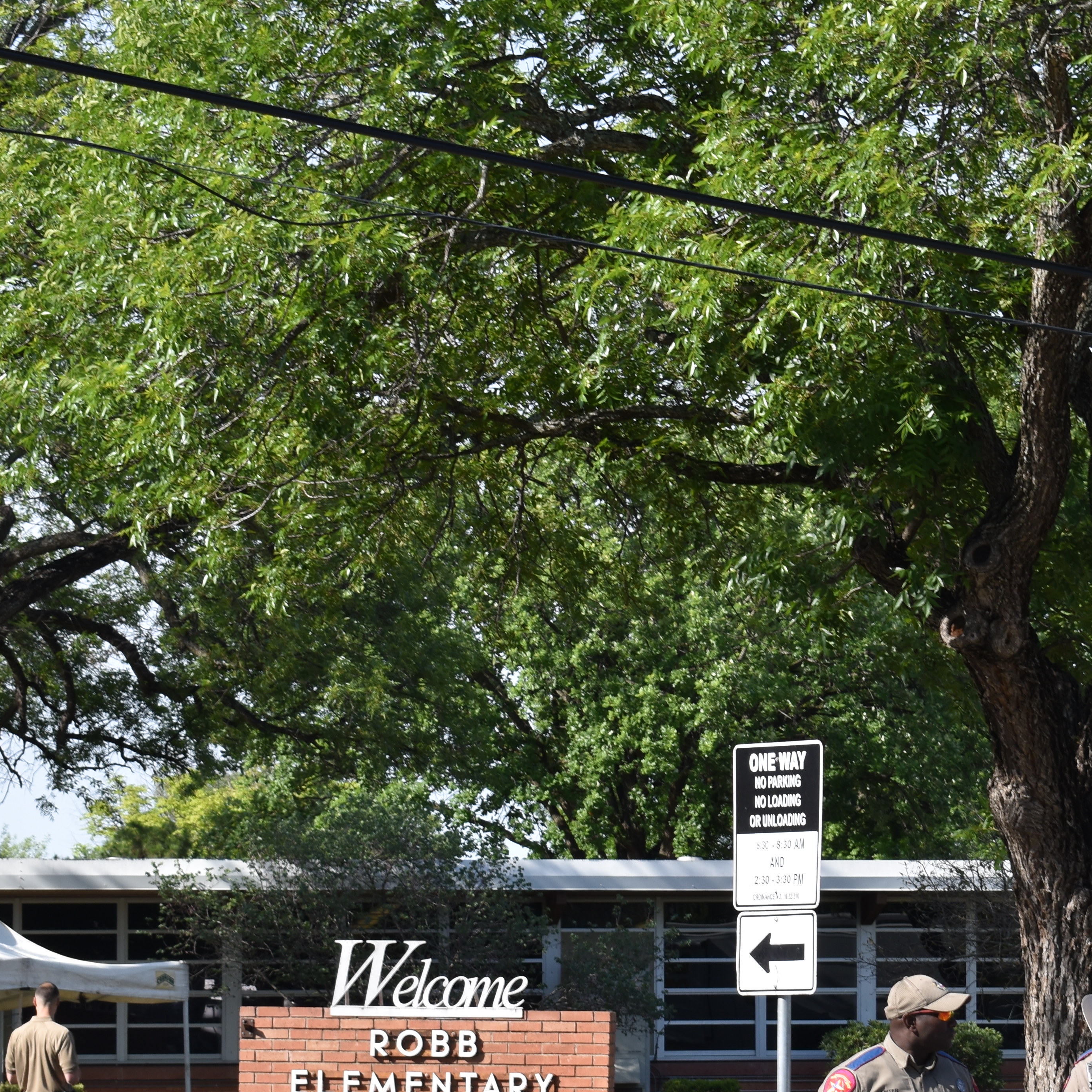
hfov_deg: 11.5
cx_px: 758
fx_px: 5422
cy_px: 719
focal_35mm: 152
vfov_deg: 11.5
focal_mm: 55
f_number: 8
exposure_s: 1/125
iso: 100
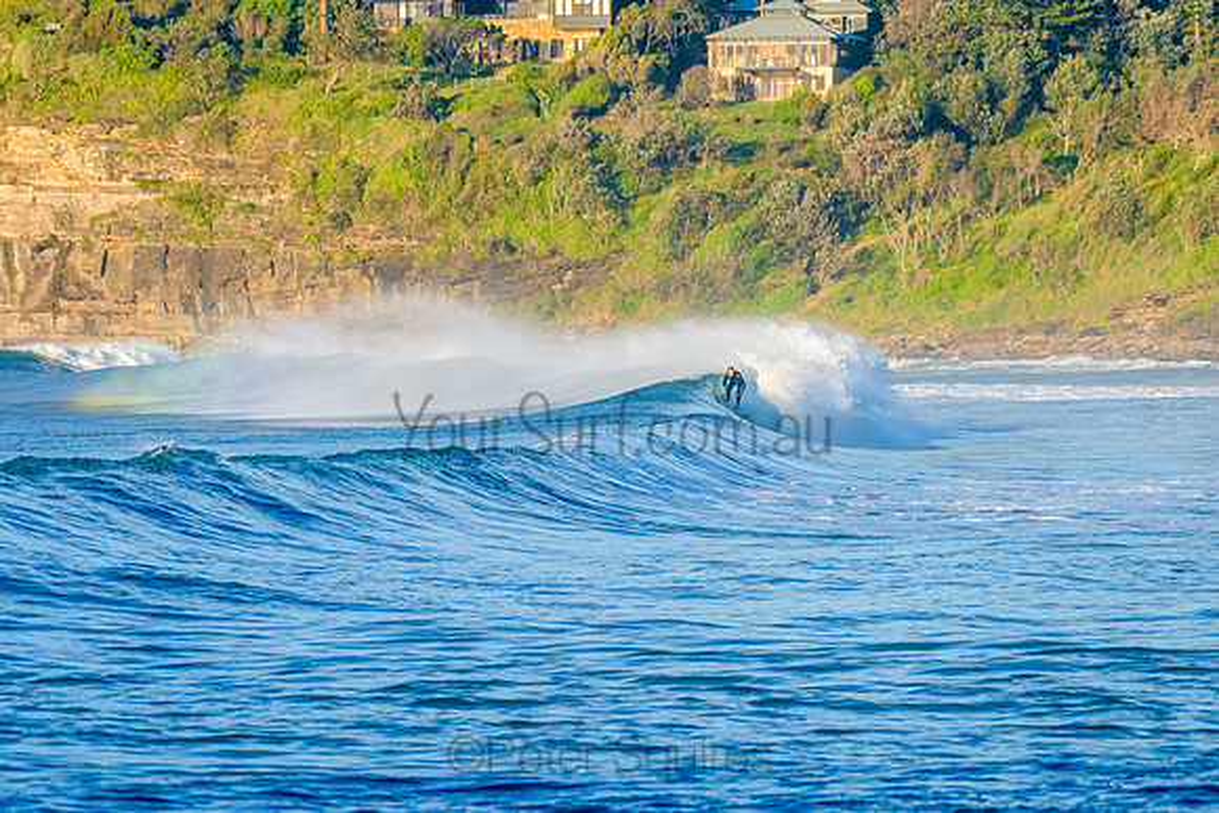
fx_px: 8237
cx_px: 609
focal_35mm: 243
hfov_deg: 8.5
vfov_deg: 5.7
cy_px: 406
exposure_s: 1/2000
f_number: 5.6
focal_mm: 200
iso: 360
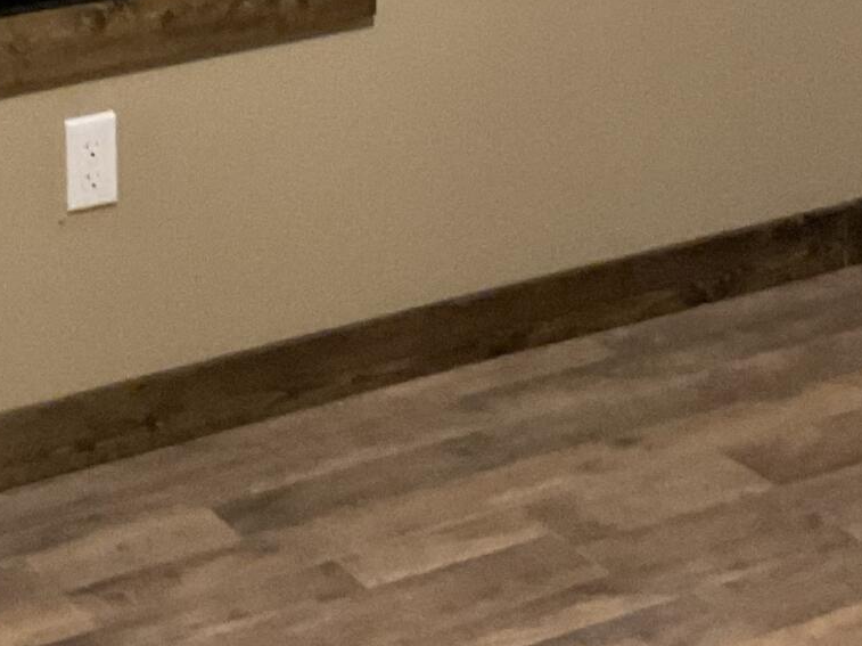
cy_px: -588
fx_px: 2862
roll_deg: +1.8
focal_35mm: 115
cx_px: 345
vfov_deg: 11.7
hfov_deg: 17.1
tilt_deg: -3.3
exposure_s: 1/30
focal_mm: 3
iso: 400
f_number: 1.8
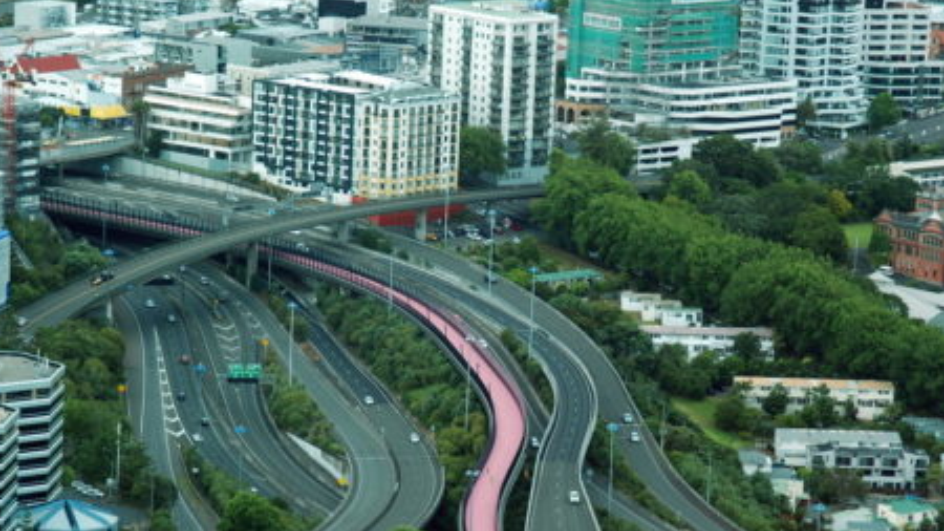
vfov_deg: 8.7
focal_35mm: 140
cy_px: 347
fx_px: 3504
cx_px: 424
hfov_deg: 15.3
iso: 400
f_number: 5
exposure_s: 1/250
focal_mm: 80
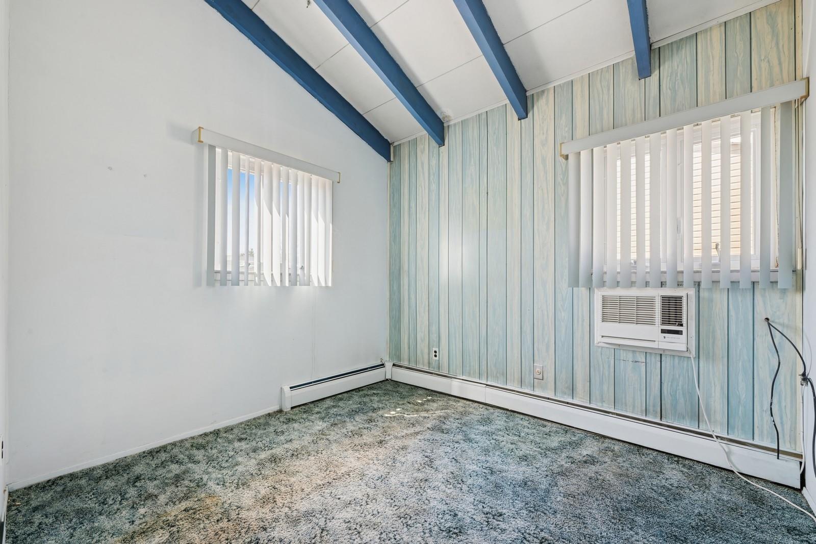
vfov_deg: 81.2
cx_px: 408
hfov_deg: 104.3
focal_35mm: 14
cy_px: 272
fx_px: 317
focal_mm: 14
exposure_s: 1/1.67
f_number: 11
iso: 100
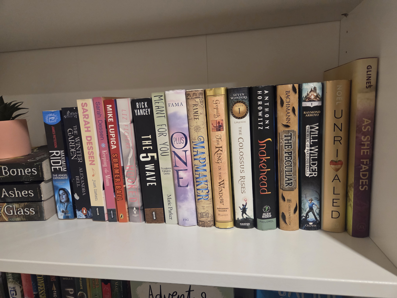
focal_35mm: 23
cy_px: 149
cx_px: 198
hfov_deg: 73.9
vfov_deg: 58.9
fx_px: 264
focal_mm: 5.4
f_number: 1.8
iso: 1000
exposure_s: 1/120
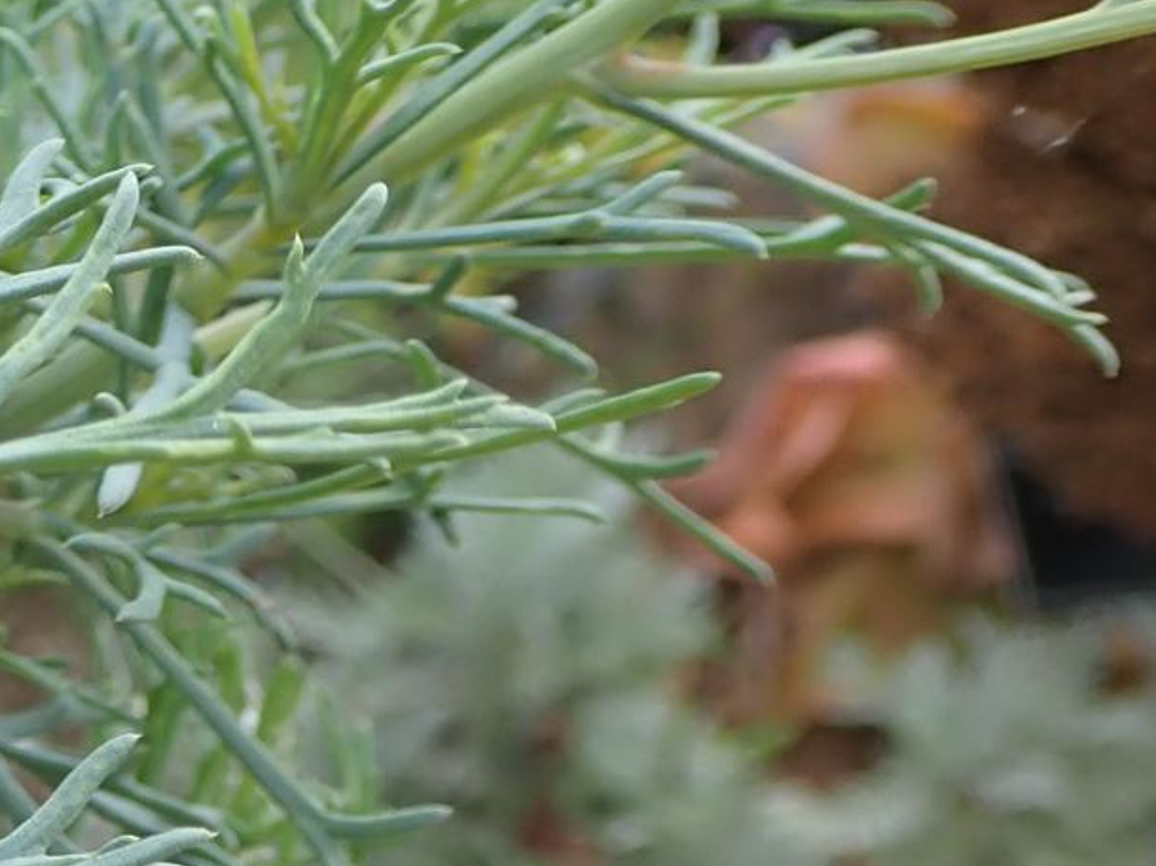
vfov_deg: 14.0
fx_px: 3505
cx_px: -658
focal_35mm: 105
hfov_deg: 16.7
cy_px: 766
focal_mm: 5.87
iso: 100
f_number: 3.2
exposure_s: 1/160
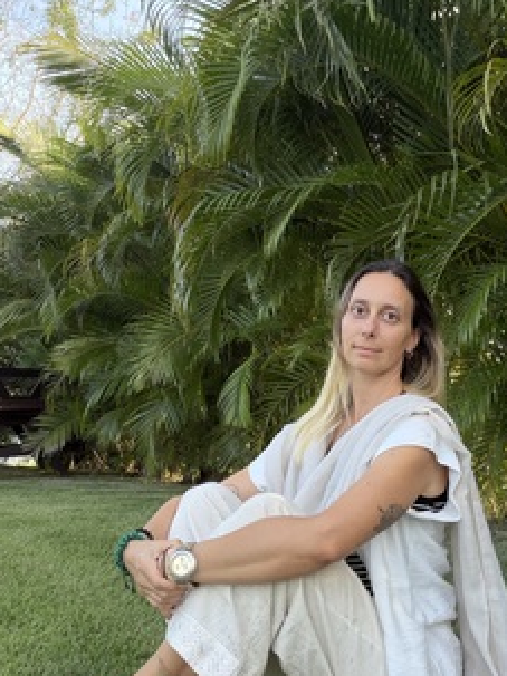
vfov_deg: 49.0
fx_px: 743
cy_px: 348
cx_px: 317
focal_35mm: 38
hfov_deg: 37.5
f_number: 1.9
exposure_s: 1/166
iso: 64
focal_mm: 2.71
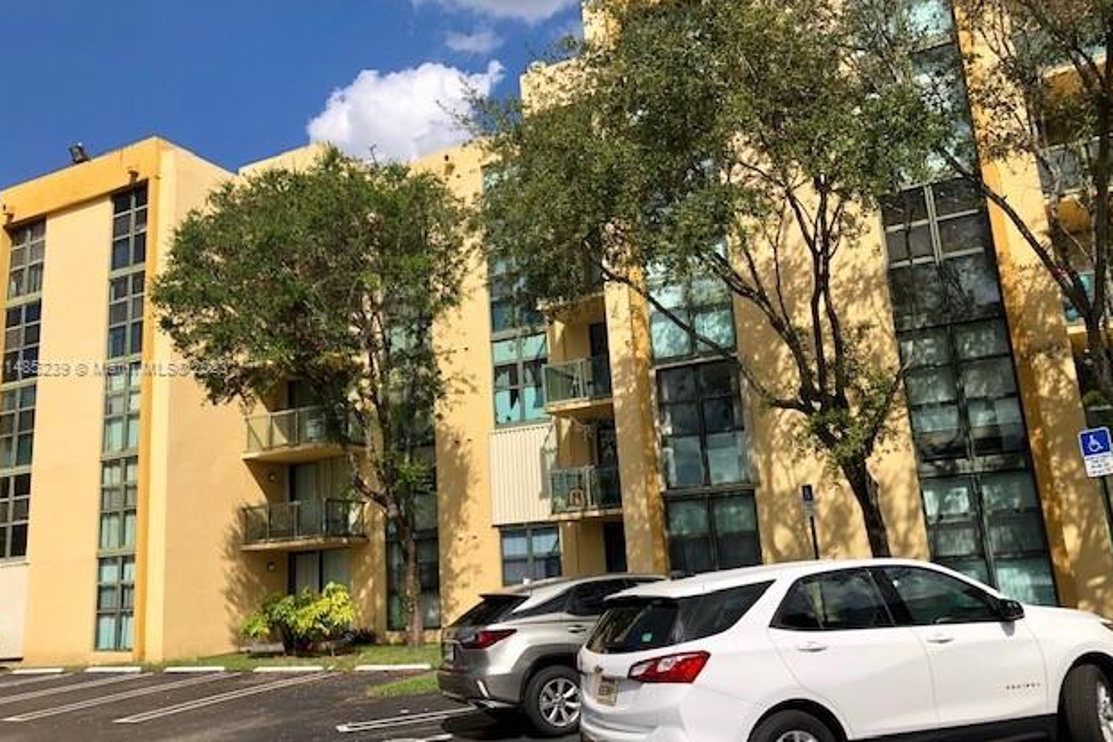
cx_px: 554
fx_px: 927
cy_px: 369
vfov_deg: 43.6
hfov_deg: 61.9
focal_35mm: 30
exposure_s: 1/2825
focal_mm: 3.99
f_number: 1.8
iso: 20
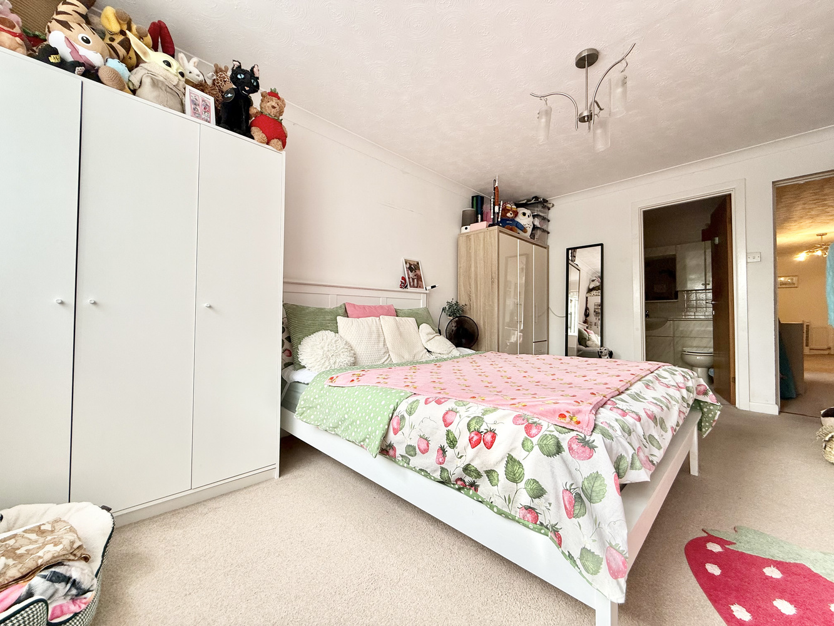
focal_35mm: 14
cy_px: 313
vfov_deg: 85.7
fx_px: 337
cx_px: 417
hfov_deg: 102.1
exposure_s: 1/99
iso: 80
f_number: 2.2
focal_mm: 2.22
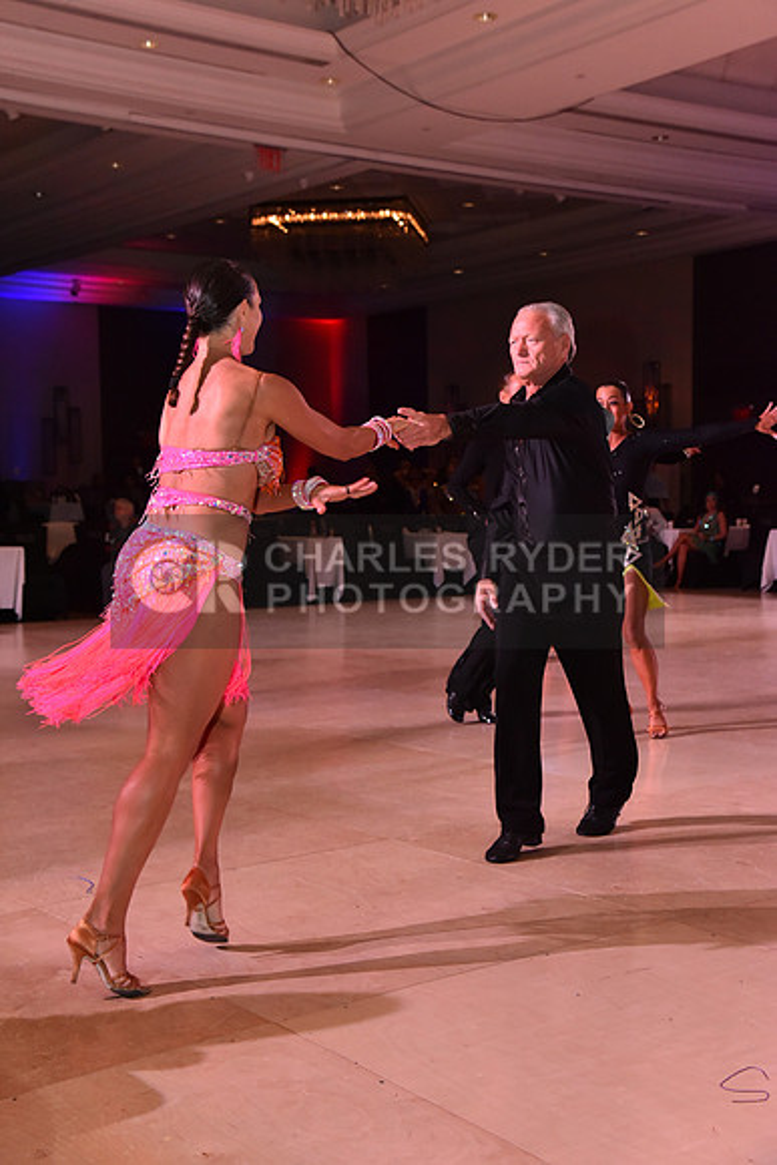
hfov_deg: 27.0
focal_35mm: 50
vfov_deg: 39.6
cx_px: 388
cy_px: 582
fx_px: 1618
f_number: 6.3
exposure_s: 1/320
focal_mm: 50
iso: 2500
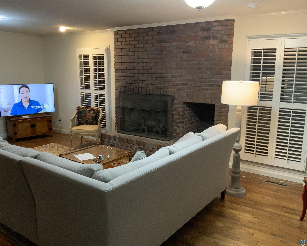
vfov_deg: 47.1
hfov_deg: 57.2
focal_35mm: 31
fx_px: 282
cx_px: 153
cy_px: 121
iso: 200
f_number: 1.8
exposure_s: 1/40
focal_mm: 3
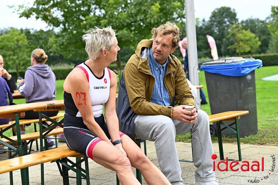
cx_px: 139
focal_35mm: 70
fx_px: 540
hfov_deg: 28.9
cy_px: 92
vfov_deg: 19.4
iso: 400
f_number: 4.5
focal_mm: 70
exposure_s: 1/320
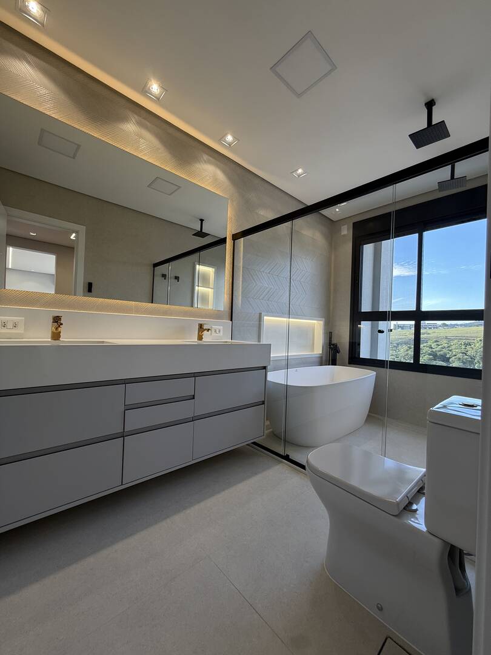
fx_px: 265
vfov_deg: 102.1
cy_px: 328
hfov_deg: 85.7
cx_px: 246
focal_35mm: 14
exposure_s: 1/120
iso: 64
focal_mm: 2.22
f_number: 2.2
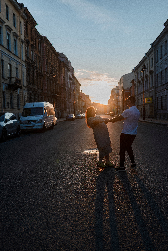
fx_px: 245
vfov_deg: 54.4
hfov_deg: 37.9
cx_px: 84
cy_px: 126
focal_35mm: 35
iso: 100
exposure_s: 1/500
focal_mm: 35
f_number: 3.2
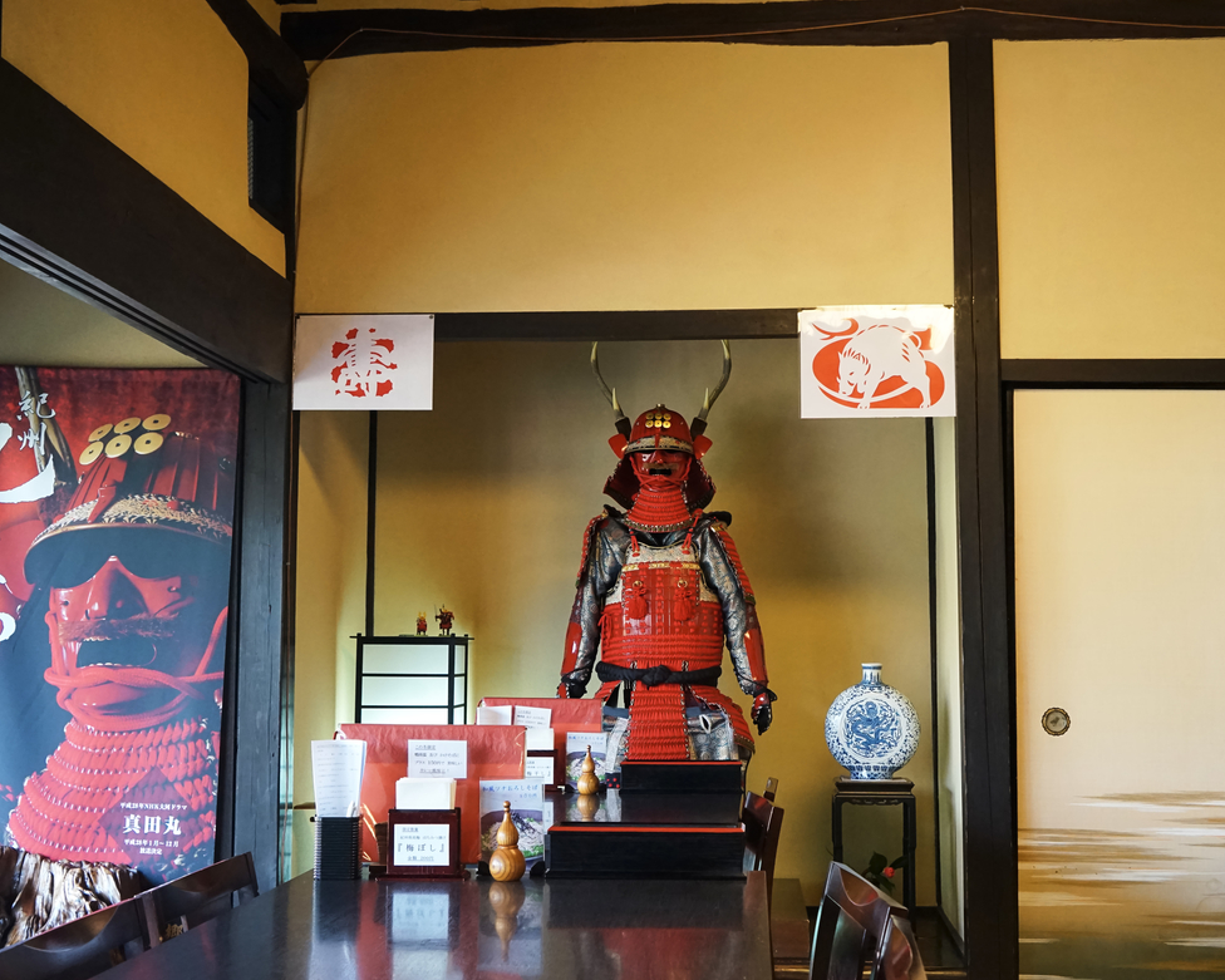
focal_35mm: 45
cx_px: 661
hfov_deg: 41.1
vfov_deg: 33.4
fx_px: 1632
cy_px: 498
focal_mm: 39
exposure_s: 1/60
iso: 2000
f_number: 8
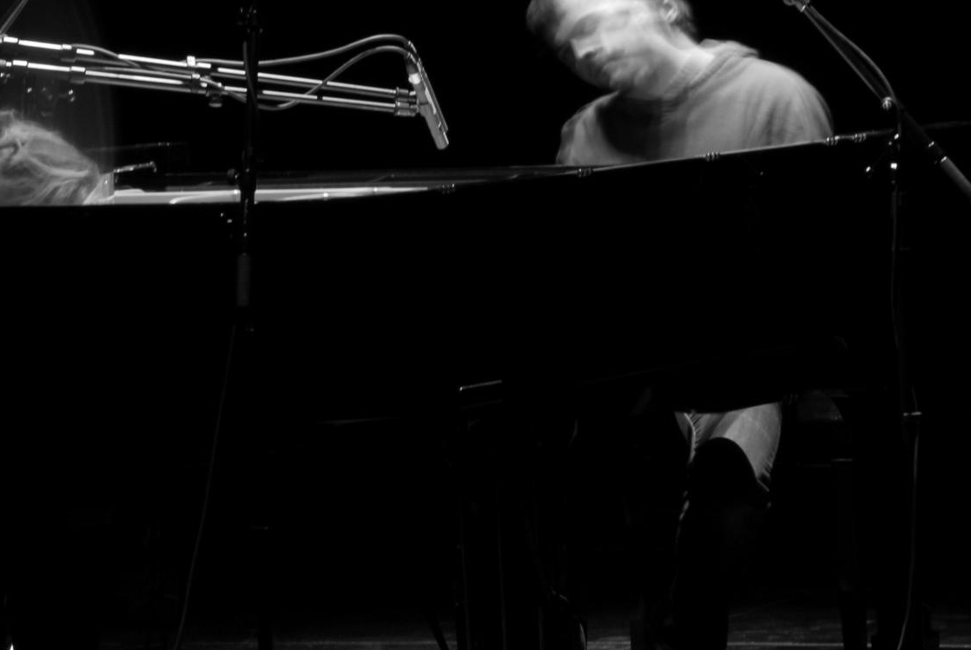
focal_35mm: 290
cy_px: 231
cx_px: 303
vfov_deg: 4.8
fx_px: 7826
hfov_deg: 7.1
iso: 320
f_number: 20
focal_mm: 135
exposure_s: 3
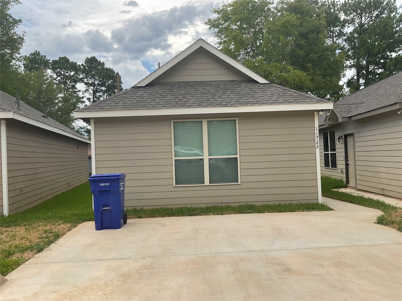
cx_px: 201
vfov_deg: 48.2
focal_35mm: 29
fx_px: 337
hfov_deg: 61.7
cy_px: 150
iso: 16
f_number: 1.8
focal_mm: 3
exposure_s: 1/781
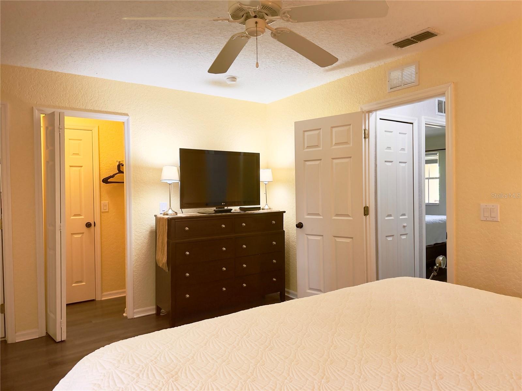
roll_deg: +1.1
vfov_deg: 56.8
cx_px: 261
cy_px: 196
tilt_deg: -0.6
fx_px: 362
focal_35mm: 24
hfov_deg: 71.6
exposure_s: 1/120
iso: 200
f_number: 1.78
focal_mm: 6.76
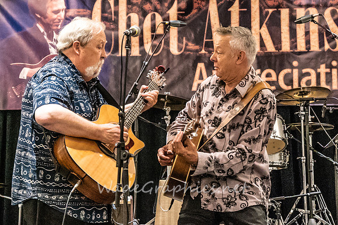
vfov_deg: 12.4
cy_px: 87
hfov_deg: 18.5
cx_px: 159
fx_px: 1038
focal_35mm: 111
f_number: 5.6
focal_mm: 70
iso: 10000
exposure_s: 1/200
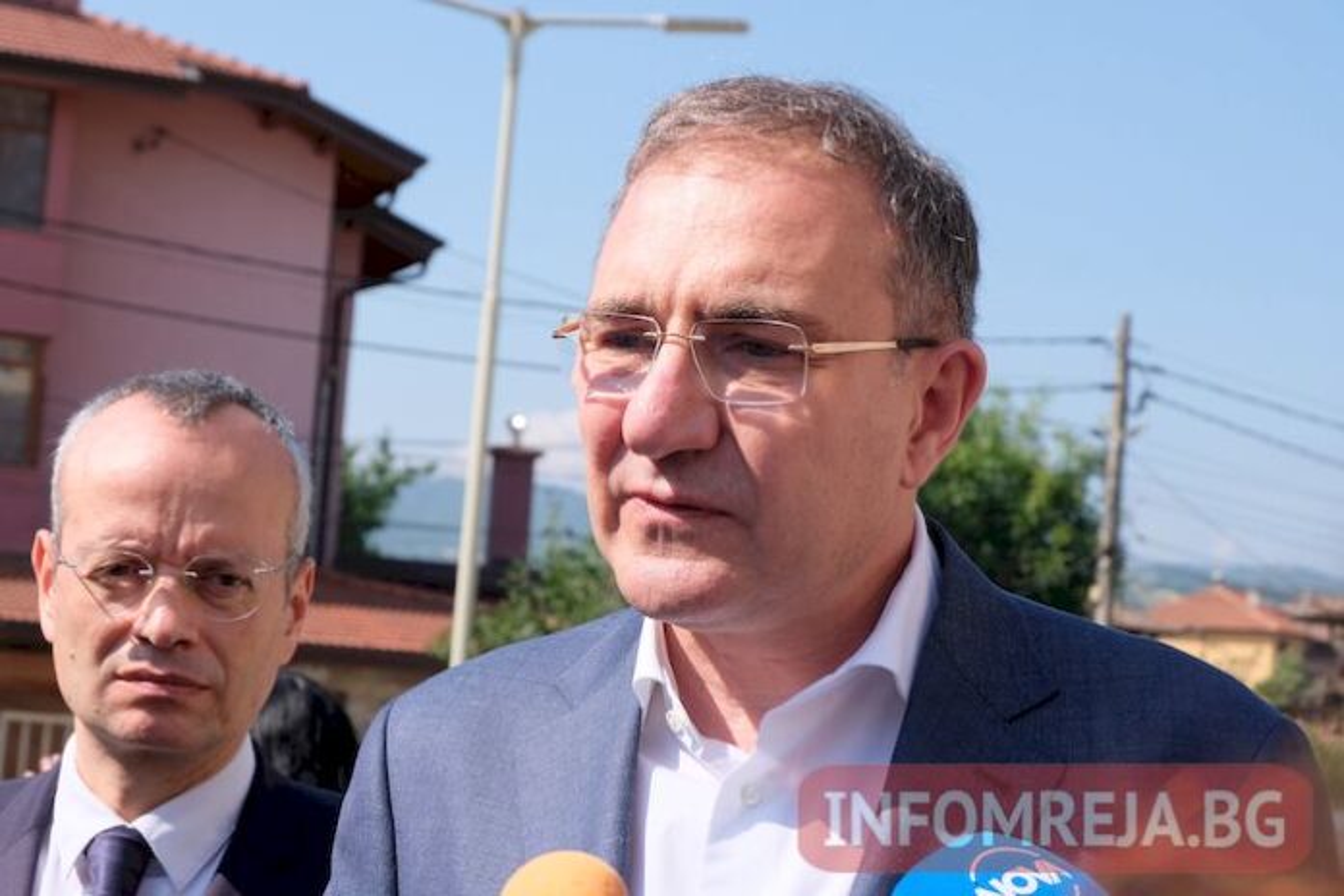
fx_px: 2800
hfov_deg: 27.0
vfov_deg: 18.2
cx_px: 672
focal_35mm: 75
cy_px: 448
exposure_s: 1/400
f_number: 9
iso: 400
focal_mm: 50
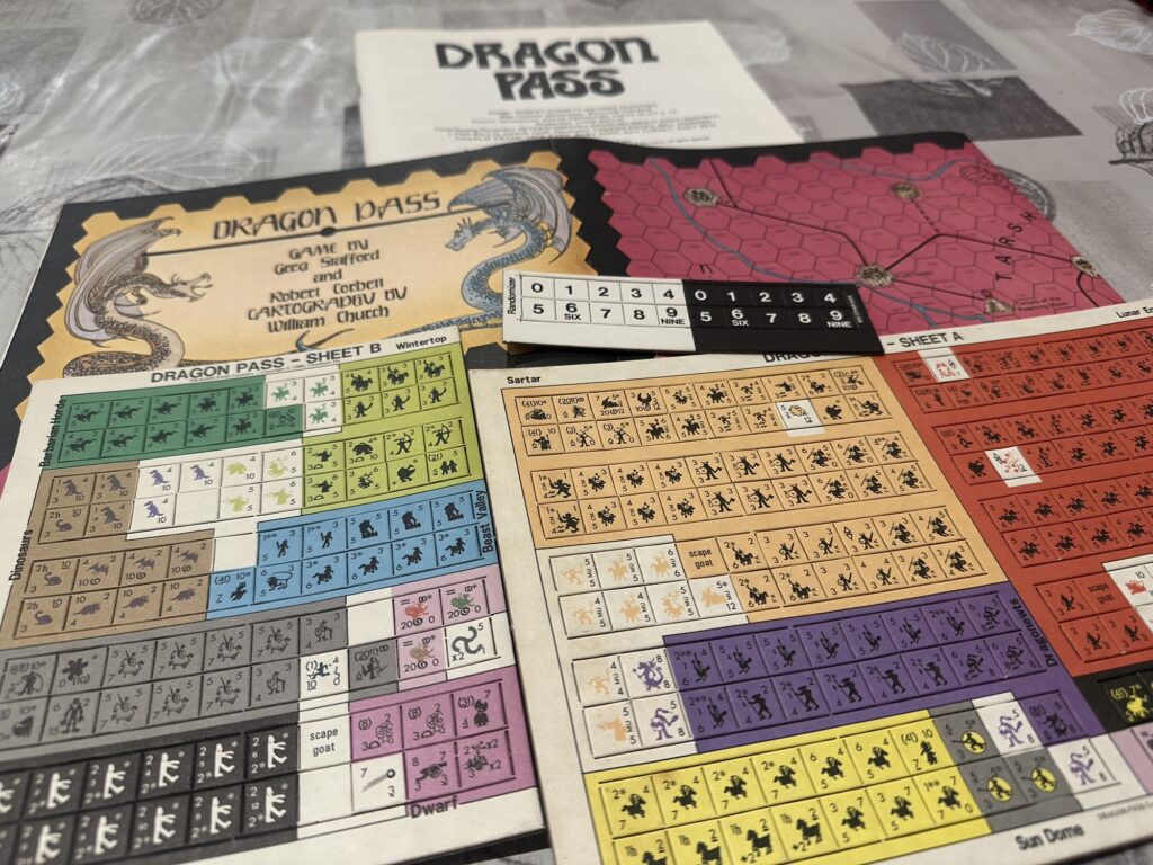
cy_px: 432
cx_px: 576
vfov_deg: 56.8
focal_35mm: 24
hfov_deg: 71.6
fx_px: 799
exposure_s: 1/60
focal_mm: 6.86
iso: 125
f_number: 1.78
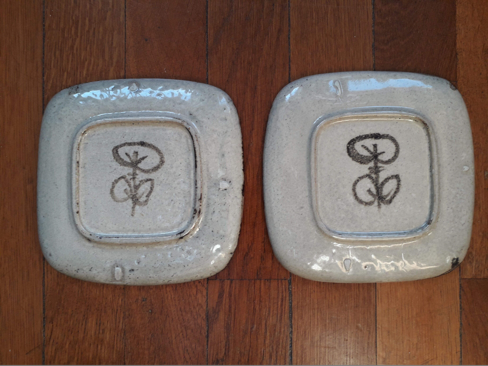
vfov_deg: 51.4
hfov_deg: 65.3
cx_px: 244
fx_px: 381
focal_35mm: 27
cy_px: 183
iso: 40
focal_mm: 3.6
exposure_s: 1/50
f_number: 1.9
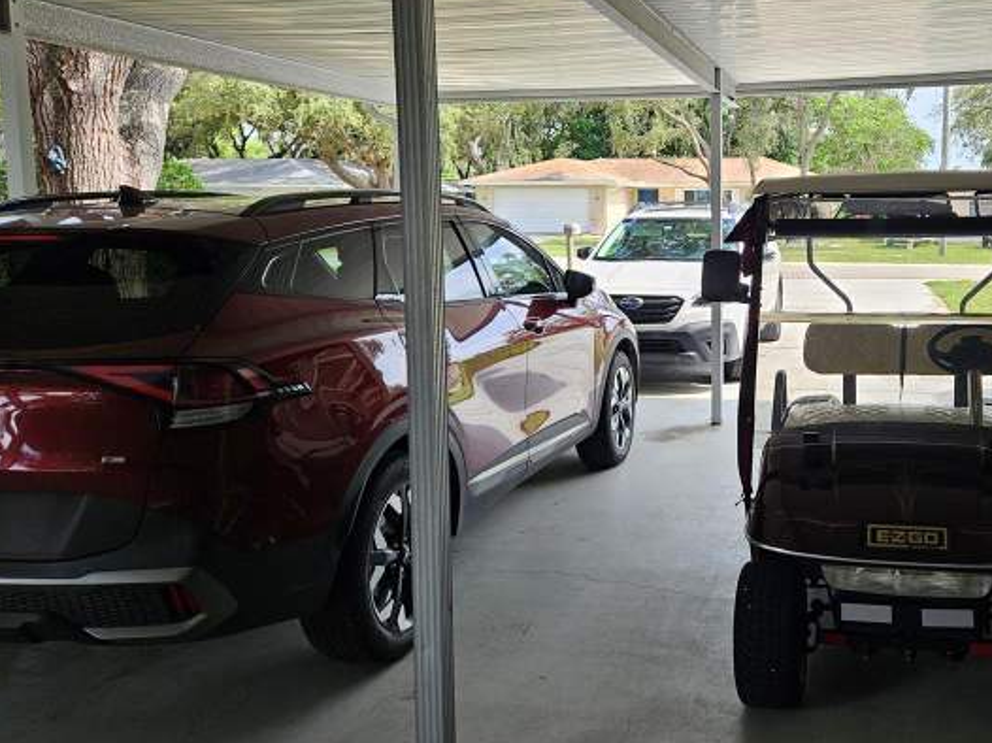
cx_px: 736
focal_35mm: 35
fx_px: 1003
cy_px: 302
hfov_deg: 50.6
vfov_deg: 40.5
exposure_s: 1/315
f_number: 1.8
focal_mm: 5.4
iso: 25
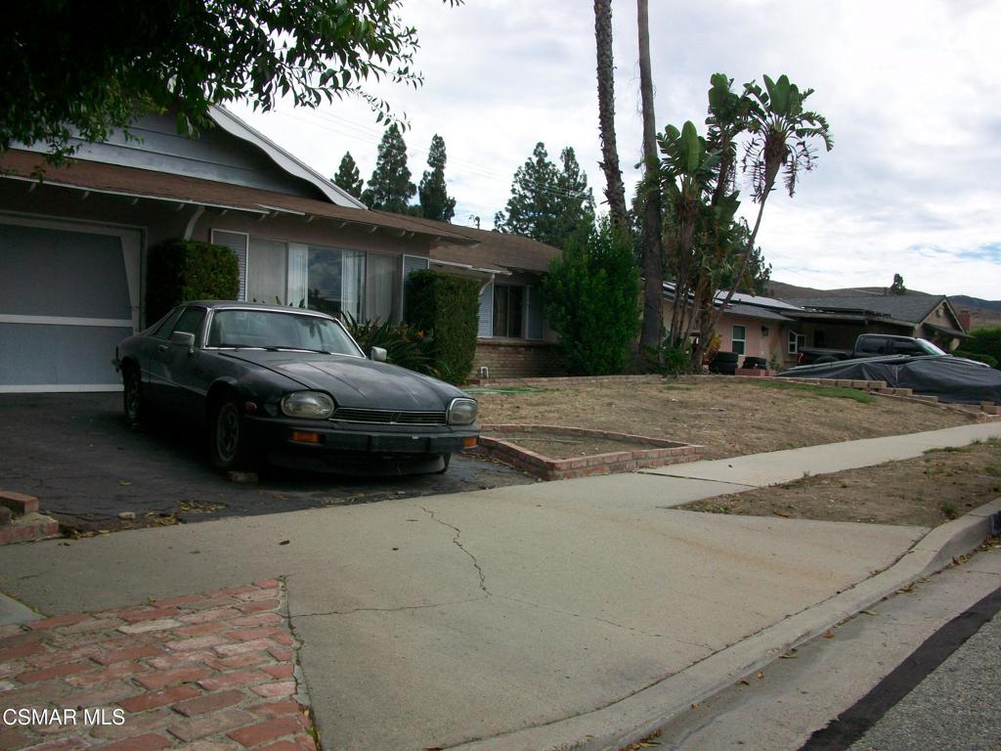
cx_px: 500
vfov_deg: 44.2
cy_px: 376
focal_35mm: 32
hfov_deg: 56.8
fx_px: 925
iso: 64
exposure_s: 1/250
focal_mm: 5.7
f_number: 5.5
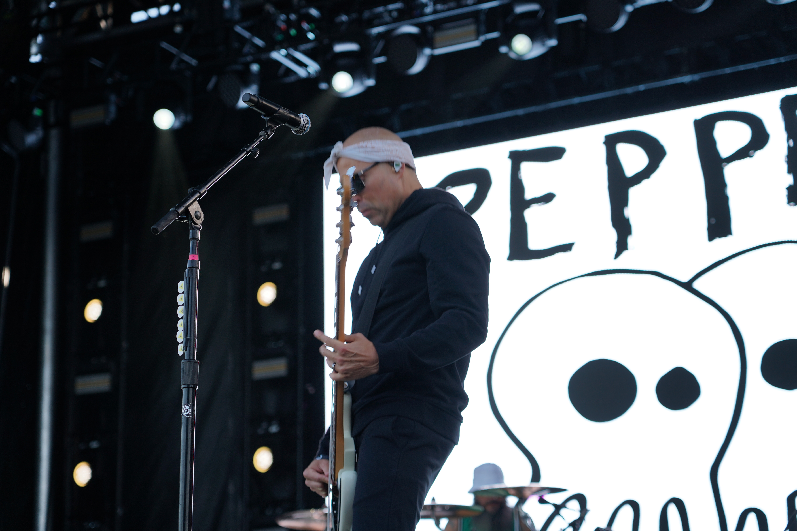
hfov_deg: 23.9
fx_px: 1882
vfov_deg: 16.1
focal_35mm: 85
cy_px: 266
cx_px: 398
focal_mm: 85
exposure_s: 1/100
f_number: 4
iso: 125
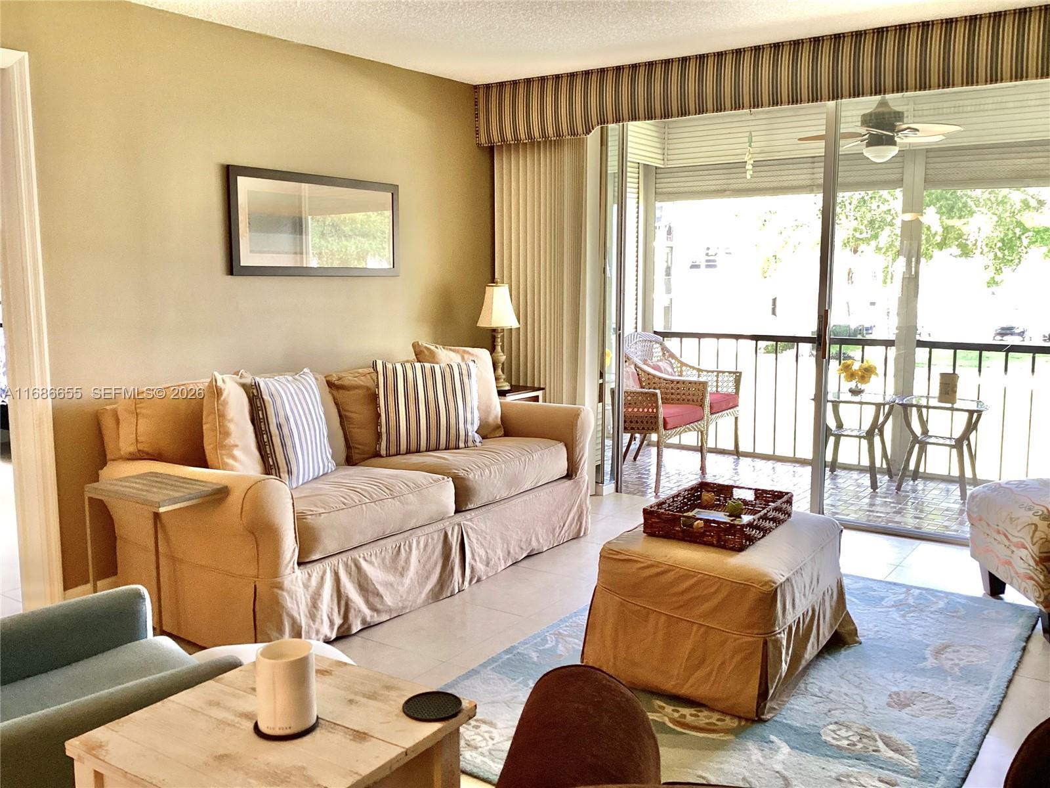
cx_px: 525
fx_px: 940
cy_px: 394
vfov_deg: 45.4
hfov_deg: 58.4
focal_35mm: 31
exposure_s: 1/50
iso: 100
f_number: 2.4
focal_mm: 3.3
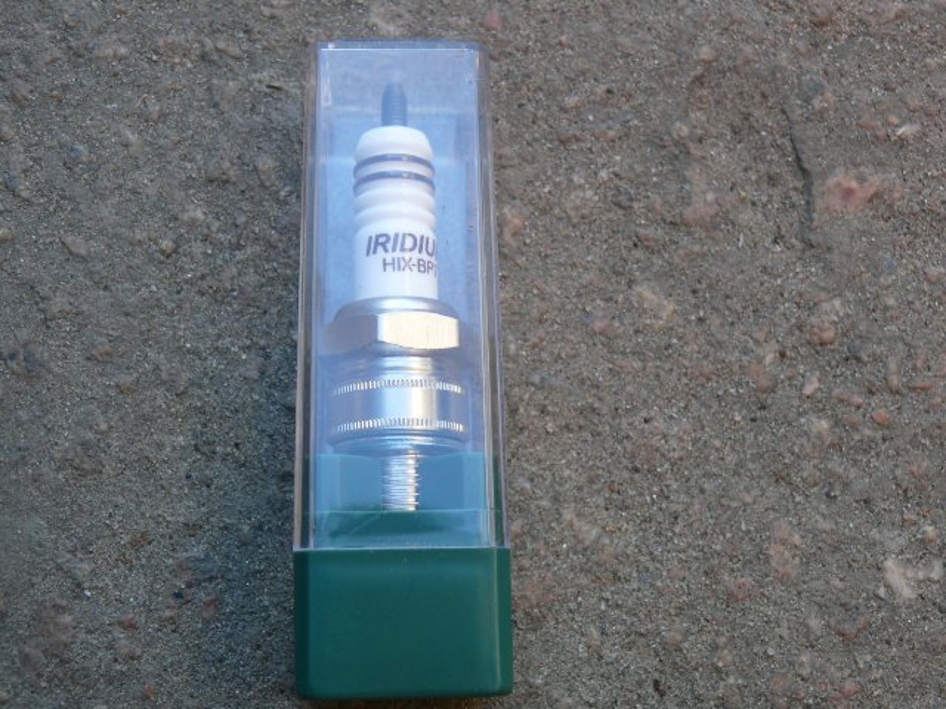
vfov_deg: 30.9
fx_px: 1284
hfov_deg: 40.4
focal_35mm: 47
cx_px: 473
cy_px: 354
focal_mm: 8.8
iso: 100
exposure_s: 1/80
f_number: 2.8
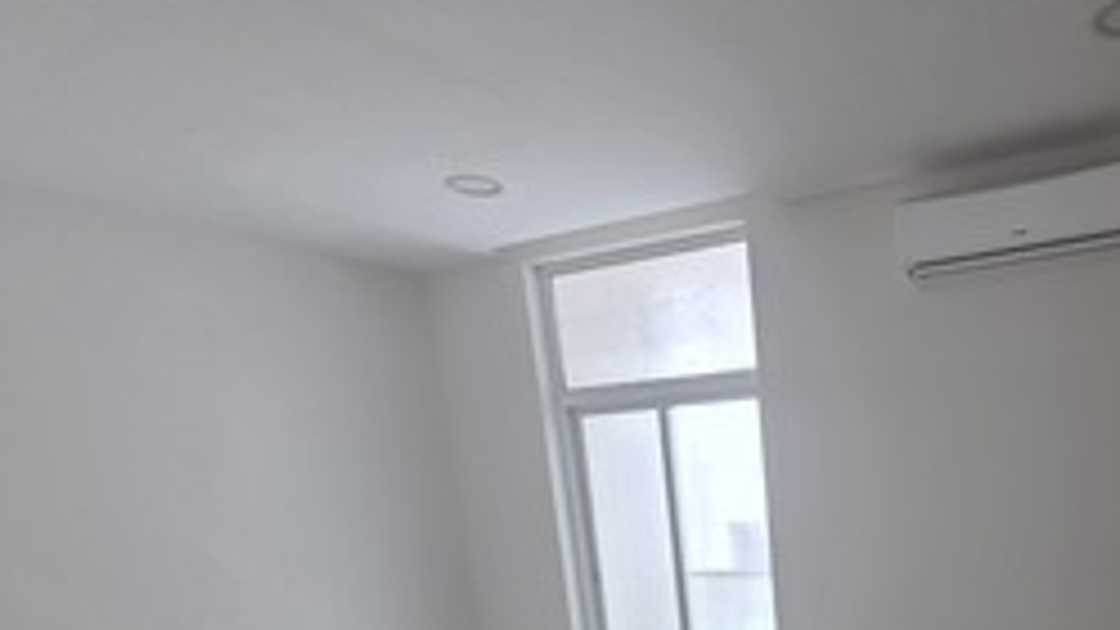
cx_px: 879
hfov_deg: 66.0
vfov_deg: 38.0
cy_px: 668
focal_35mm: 26
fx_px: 772
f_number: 1.9
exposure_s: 1/359
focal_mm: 2.2
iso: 200
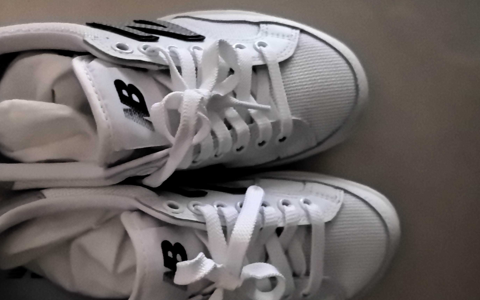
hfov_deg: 51.1
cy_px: 176
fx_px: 497
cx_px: 185
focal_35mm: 38
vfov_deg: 33.5
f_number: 2
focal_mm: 5.75
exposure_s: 1/12.5
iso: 4000
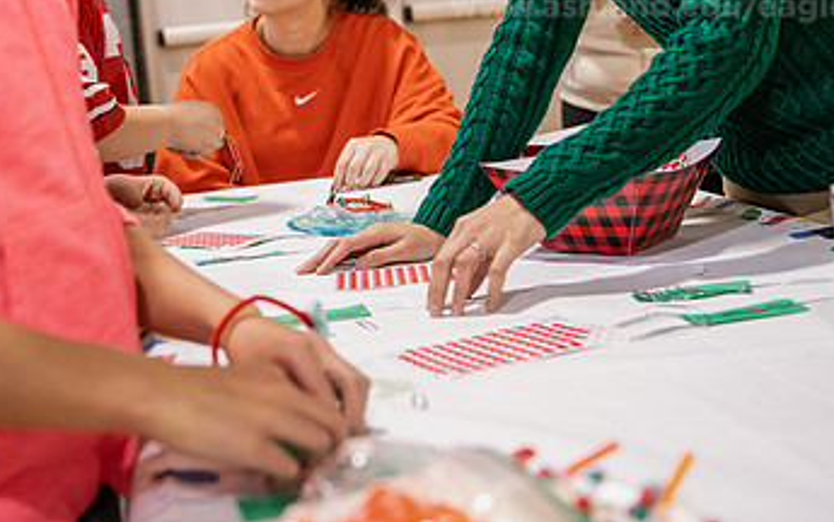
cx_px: 341
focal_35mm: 60
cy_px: 57
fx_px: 1364
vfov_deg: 21.2
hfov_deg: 33.9
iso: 1000
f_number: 3.2
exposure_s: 1/160
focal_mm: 35
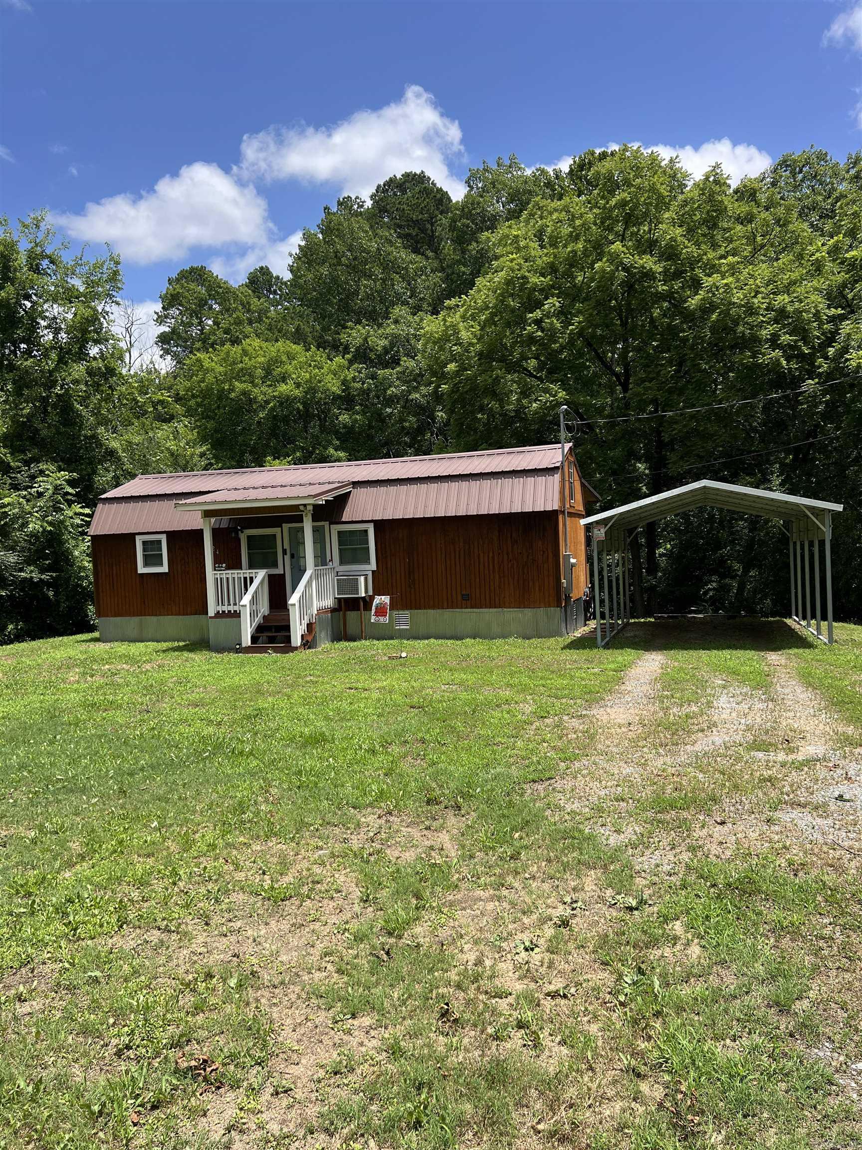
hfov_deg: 53.1
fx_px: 863
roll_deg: +3.1
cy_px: 575
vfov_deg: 67.3
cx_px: 431
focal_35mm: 26
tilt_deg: -2.1
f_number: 1.5
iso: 50
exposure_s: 1/3077
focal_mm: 5.7
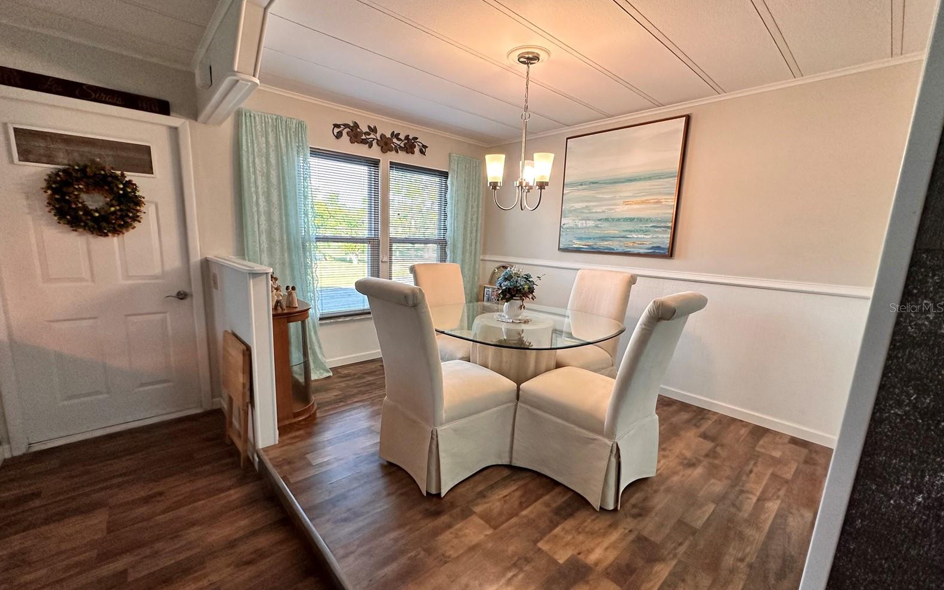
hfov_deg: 101.5
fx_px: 386
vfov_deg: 74.7
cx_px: 469
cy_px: 307
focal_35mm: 15
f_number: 2.2
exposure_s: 1/120
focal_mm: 2.22
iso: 250
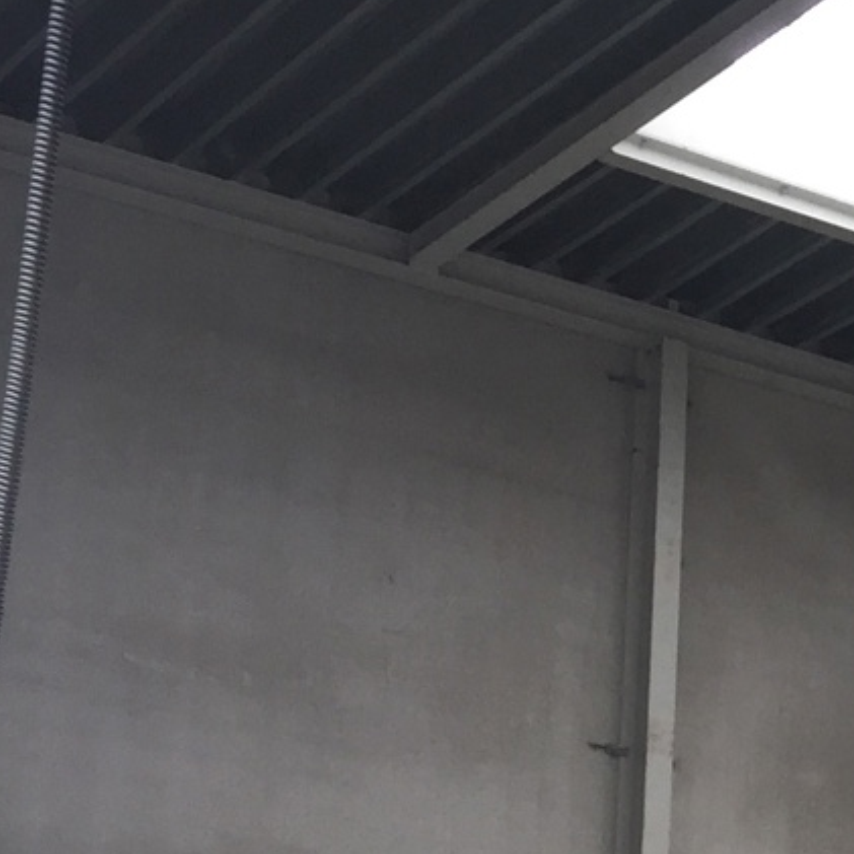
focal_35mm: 117
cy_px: 1223
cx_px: 1923
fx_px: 3266
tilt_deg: +9.0
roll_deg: +0.9
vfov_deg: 14.1
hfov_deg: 12.4
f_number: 2.2
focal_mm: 4.15
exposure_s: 1/100
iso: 50
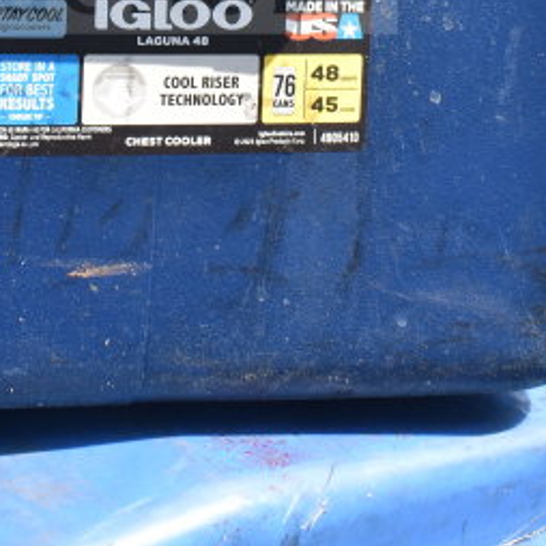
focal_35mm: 110
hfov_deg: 15.8
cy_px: -136
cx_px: 155
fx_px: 1963
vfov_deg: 15.2
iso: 200
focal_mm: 24
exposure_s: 1/200
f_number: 8
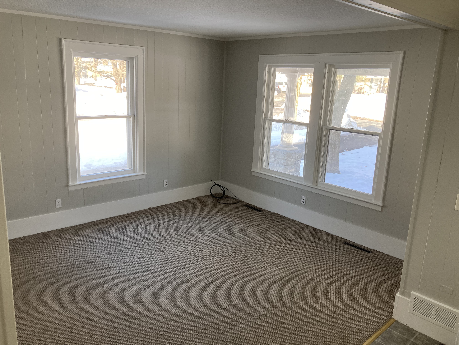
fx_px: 371
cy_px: 172
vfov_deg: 49.7
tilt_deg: -12.4
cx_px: 230
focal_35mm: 28
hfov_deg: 63.4
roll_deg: -1.4
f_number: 1.8
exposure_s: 1/121
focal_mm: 3.99
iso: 64
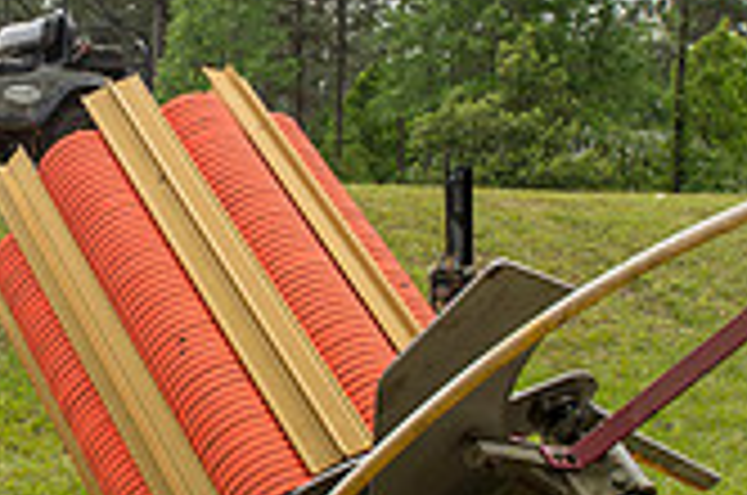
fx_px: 1740
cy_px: 148
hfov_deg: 23.7
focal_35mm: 84
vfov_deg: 16.1
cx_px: 112
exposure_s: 1/200
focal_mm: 24
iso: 160
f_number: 9
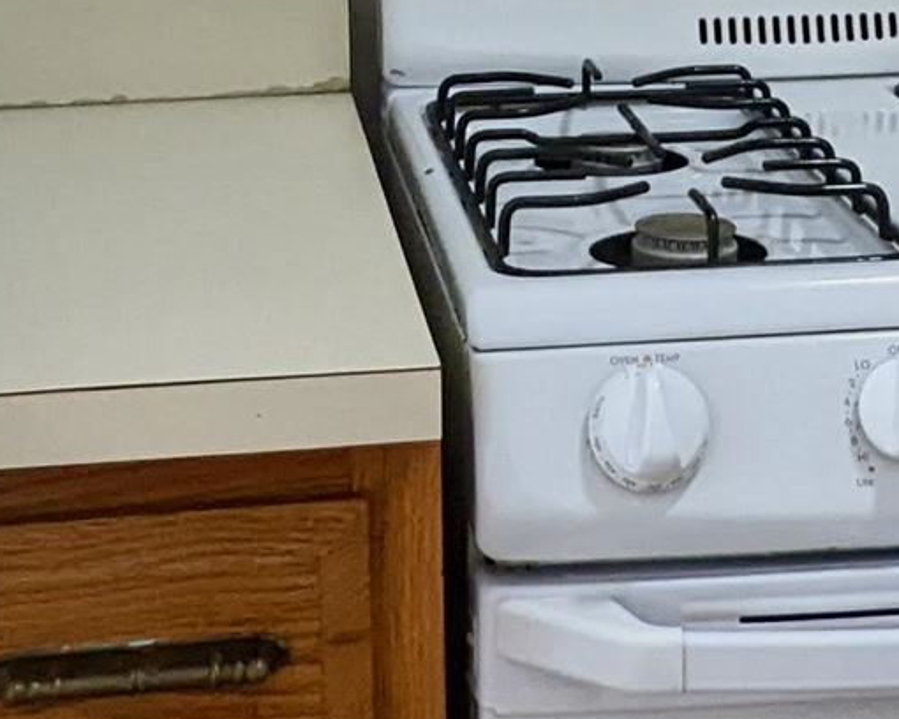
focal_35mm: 94
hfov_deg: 20.3
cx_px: 596
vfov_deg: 15.3
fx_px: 2501
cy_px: -298
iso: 393
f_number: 2.2
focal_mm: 2.22
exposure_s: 1/60
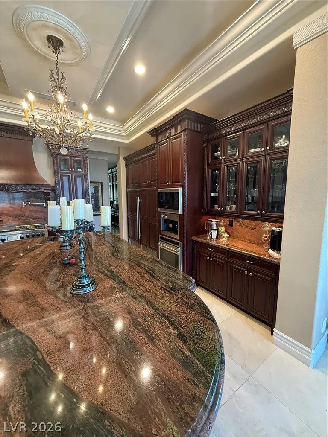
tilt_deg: -7.7
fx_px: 177
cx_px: 164
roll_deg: +0.1
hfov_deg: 85.7
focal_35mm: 14
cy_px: 218
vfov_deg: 102.1
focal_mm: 2.22
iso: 640
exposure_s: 1/60
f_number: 2.2
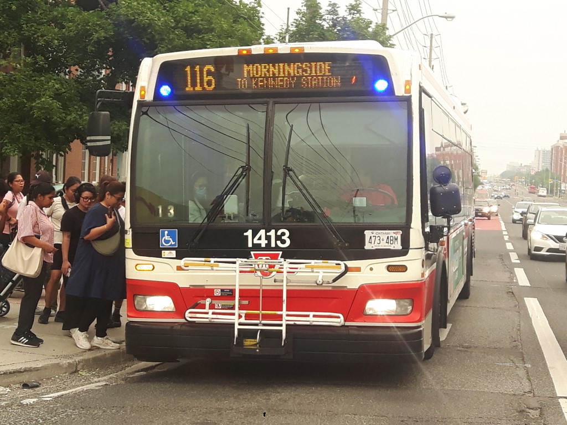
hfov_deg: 58.4
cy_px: 212
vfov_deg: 45.4
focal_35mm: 31
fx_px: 508
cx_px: 284
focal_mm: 3.7
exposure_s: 1/100
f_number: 1.9
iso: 40
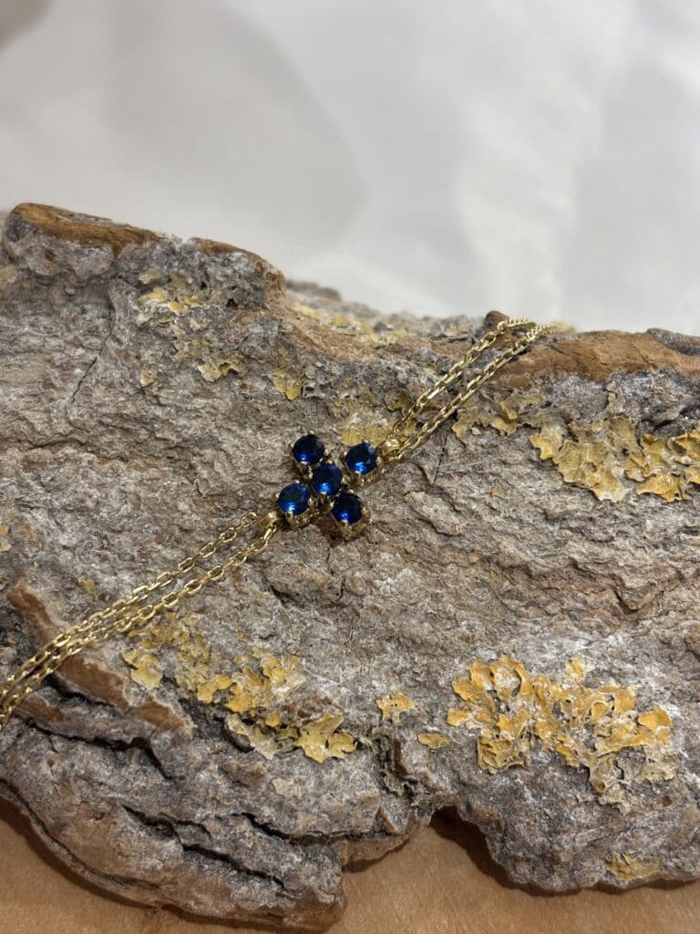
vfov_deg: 36.8
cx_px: 350
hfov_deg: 28.0
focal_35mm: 52
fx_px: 1402
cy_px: 467
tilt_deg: -54.5
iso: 40
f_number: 1.6
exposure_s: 1/50
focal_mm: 5.96
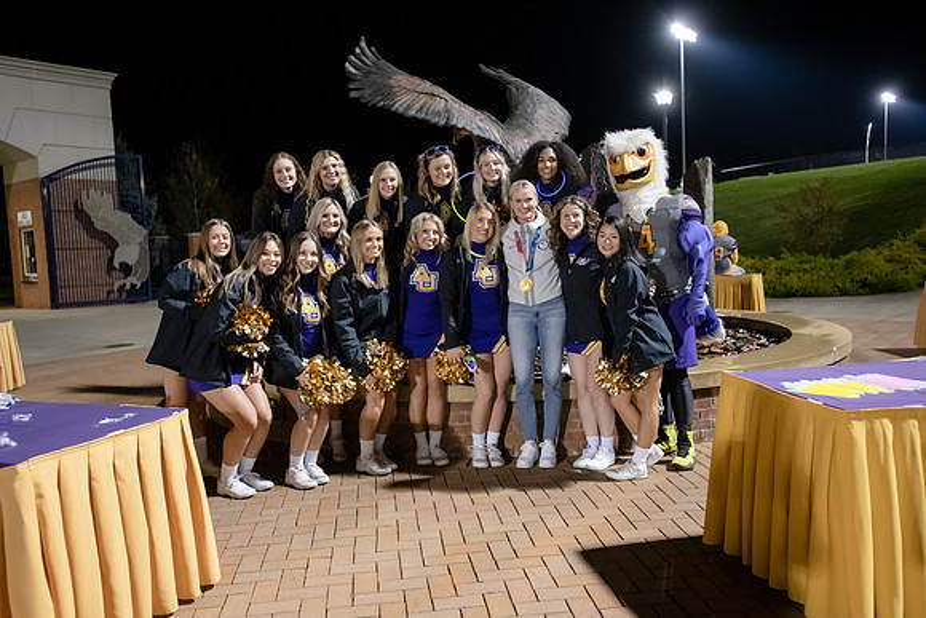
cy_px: 309
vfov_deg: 43.6
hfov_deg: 61.9
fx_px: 772
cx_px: 463
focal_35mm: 30
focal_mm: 30
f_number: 3.5
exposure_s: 1/80
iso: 4000
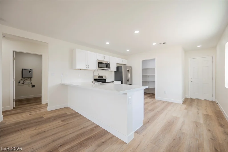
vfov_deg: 81.2
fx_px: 89
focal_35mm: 14
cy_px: 76
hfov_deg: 104.3
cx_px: 114
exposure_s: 1/50
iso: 400
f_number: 5.6
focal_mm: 14
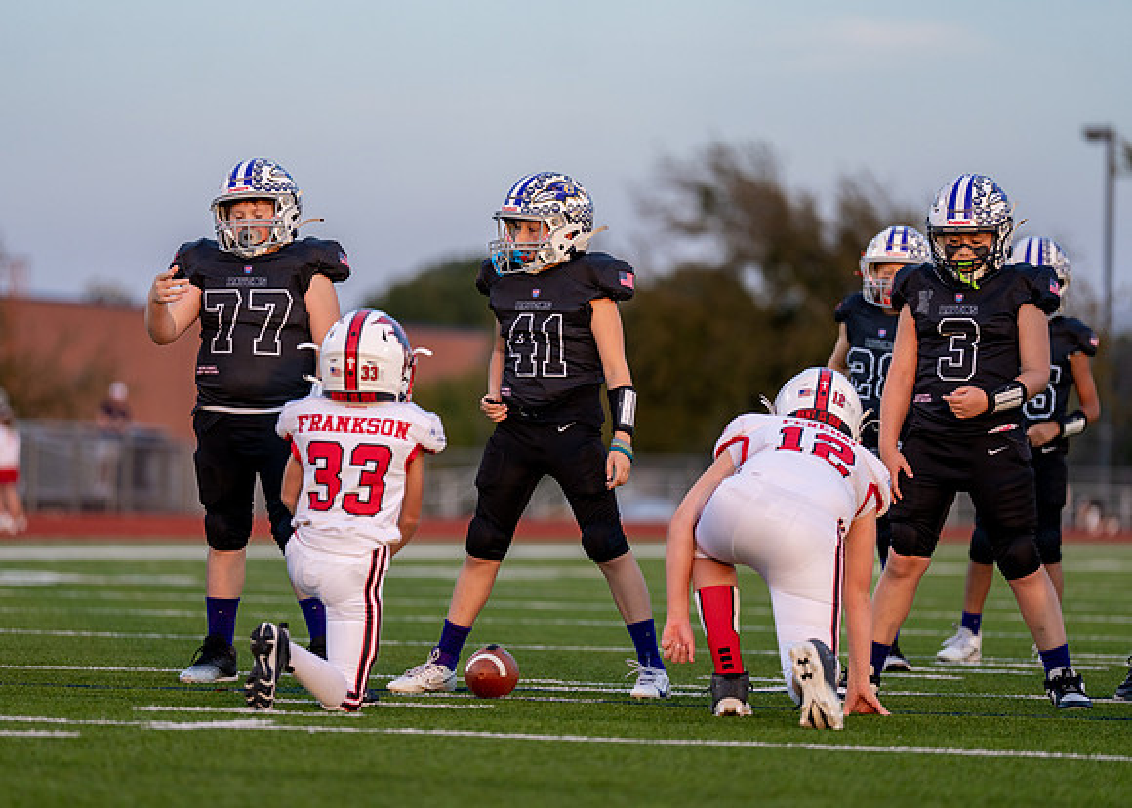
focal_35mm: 210
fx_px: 6736
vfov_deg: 6.9
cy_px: 404
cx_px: 566
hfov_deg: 9.6
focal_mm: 200
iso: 500
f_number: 2.8
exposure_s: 1/1250
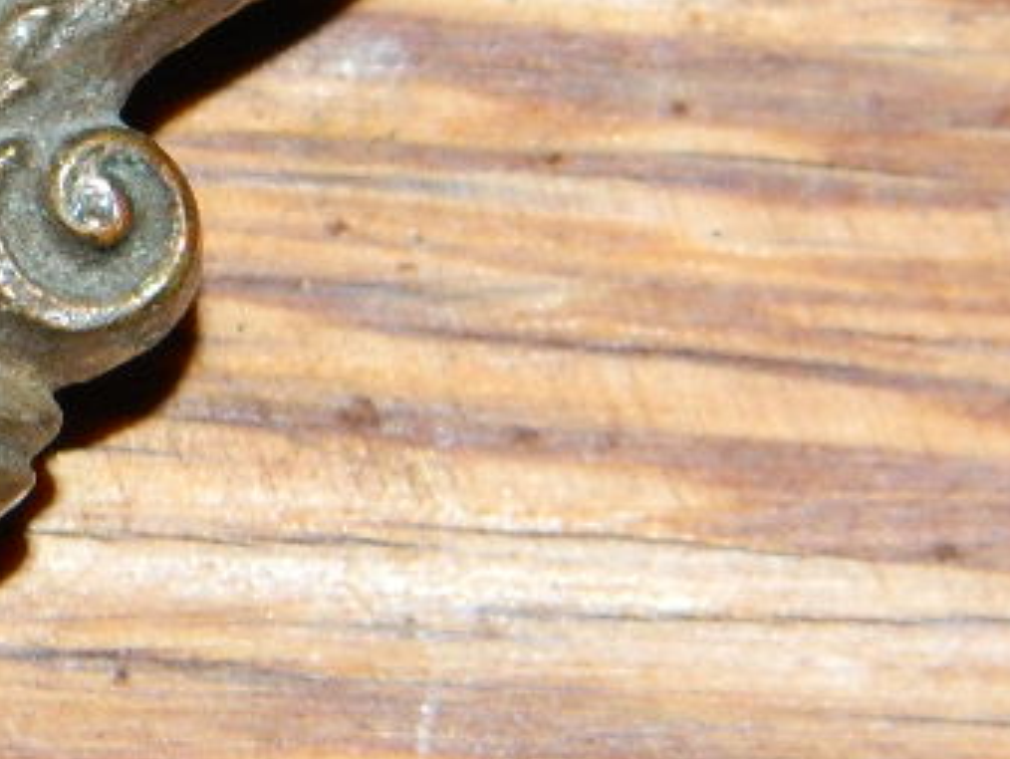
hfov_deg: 6.3
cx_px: -203
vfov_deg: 4.8
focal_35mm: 312
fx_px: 9110
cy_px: -170
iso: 200
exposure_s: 1/60
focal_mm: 18.6
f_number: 4.5
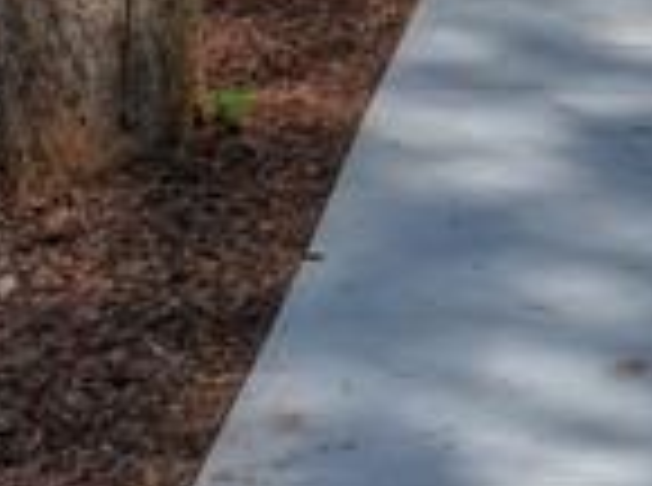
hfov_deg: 11.1
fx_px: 3194
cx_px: 1048
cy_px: -488
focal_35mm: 170
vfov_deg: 8.3
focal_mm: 12.3
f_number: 2.8
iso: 150
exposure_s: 1/1600
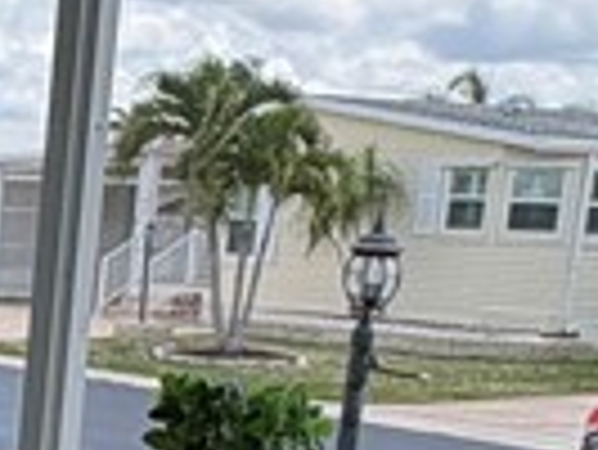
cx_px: -544
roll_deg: -1.1
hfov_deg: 15.2
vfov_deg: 13.4
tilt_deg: -10.1
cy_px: 536
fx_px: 1867
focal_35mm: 108
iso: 64
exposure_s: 1/587
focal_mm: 2.22
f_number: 2.2
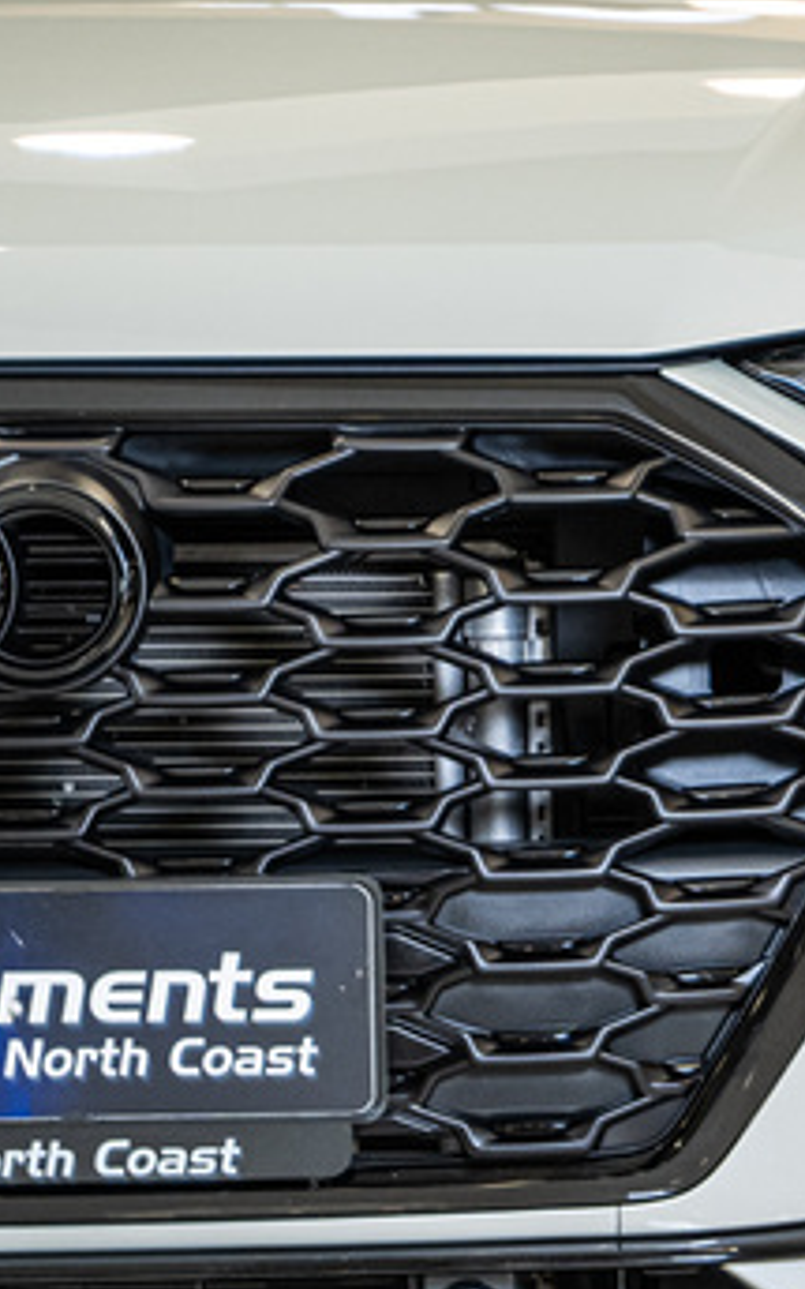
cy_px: 427
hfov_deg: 5.7
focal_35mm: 227
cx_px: 1544
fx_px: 7968
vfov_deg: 9.2
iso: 640
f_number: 2.8
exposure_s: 1/160
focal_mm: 75
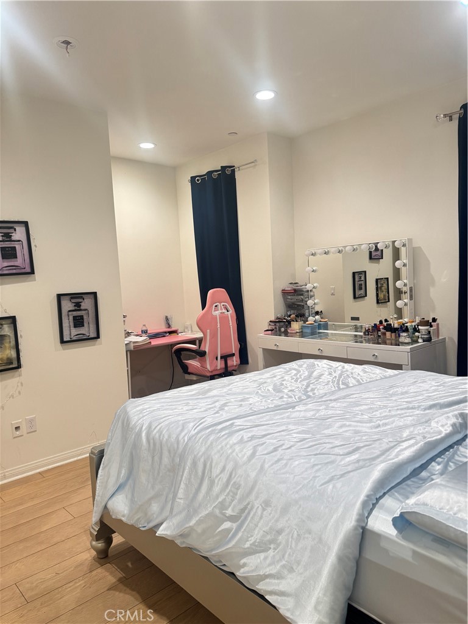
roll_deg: +3.7
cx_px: 234
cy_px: 312
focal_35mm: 24
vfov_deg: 71.6
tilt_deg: -4.0
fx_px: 433
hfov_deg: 56.8
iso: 200
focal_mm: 6.76
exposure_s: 1/120
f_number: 1.78
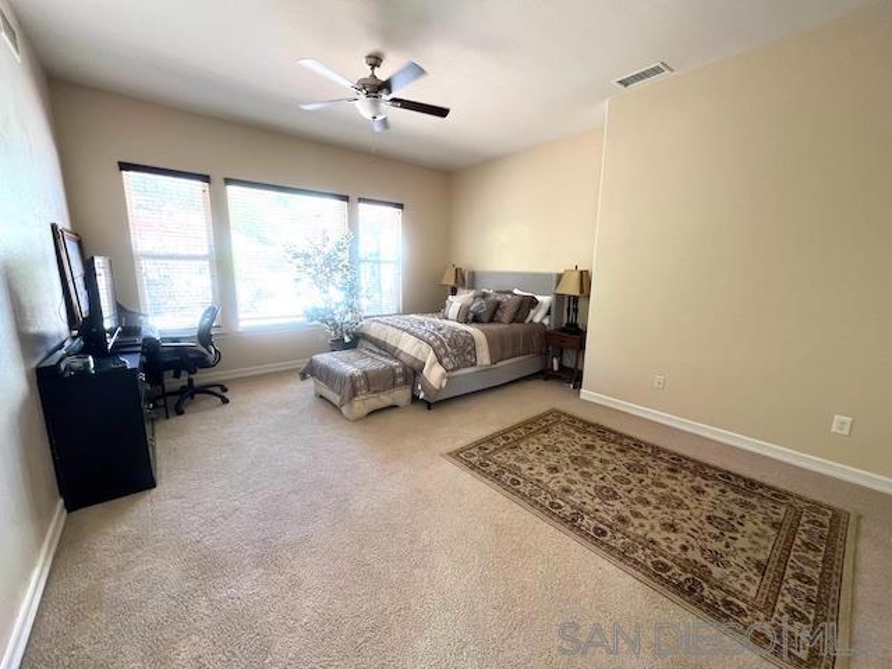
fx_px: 335
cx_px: 446
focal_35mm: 13
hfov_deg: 106.2
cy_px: 334
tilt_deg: -10.2
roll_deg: -0.8
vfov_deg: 89.9
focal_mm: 1.57
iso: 200
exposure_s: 1/99
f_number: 1.8
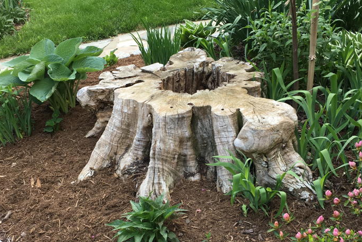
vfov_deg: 37.9
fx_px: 352
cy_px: 120
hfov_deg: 54.4
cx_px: 187
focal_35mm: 35
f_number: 2.2
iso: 32
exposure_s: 1/120
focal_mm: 4.15
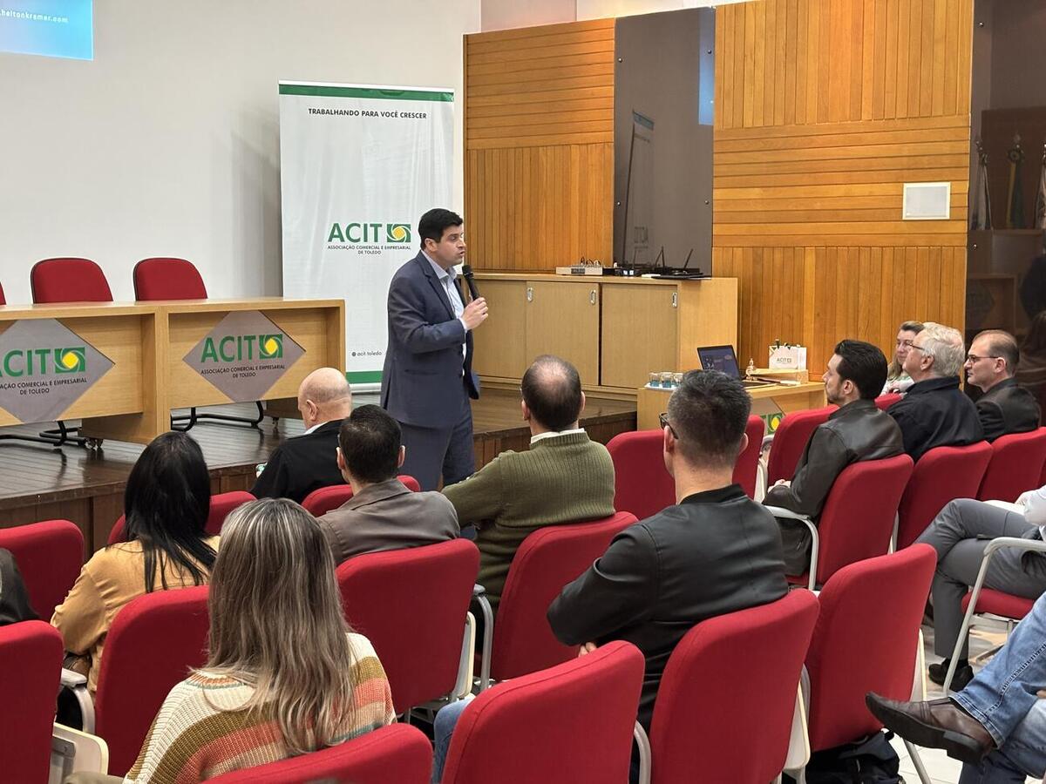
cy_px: 392
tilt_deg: -5.0
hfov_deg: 36.8
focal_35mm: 52
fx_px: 1571
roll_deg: +0.3
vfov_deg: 28.0
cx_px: 523
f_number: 1.6
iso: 320
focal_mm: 5.96
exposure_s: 1/40
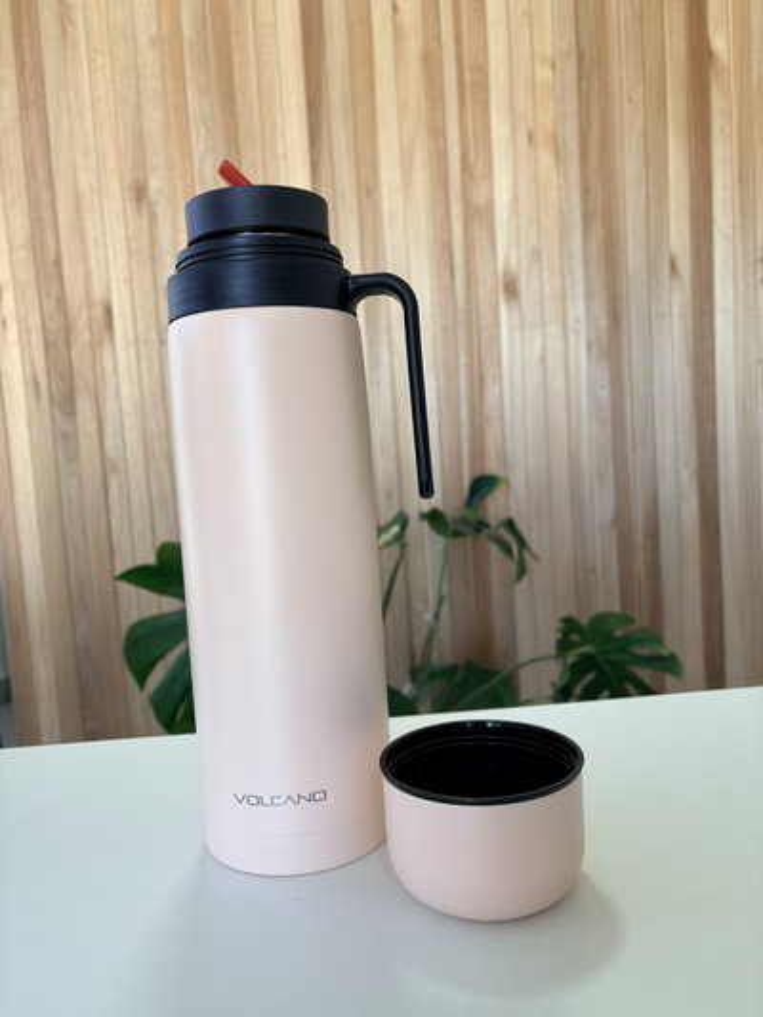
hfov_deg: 53.1
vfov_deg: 67.3
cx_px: 382
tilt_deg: -5.1
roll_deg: +3.8
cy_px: 508
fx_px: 764
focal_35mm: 26
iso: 40
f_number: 1.6
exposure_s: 1/121
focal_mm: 5.96
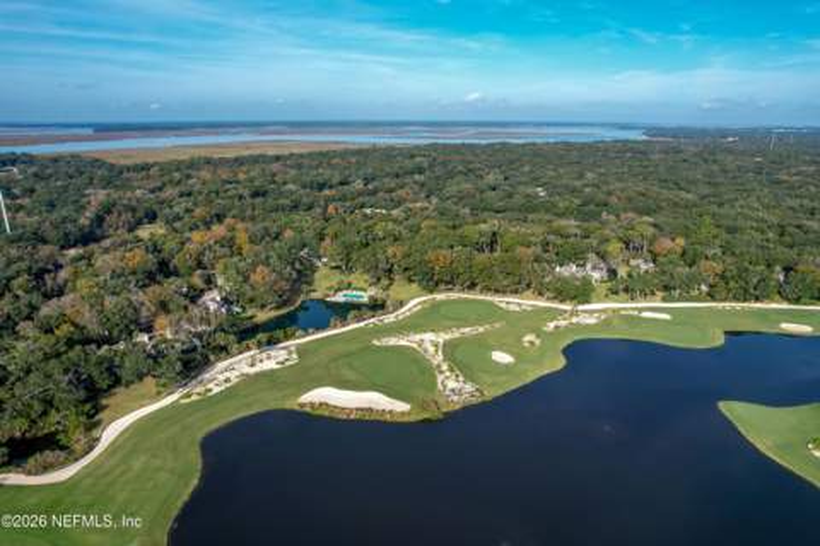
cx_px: 410
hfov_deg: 78.6
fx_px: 501
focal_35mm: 22
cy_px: 273
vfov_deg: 57.2
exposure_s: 1/1000
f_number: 2.8
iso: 100
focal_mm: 8.38
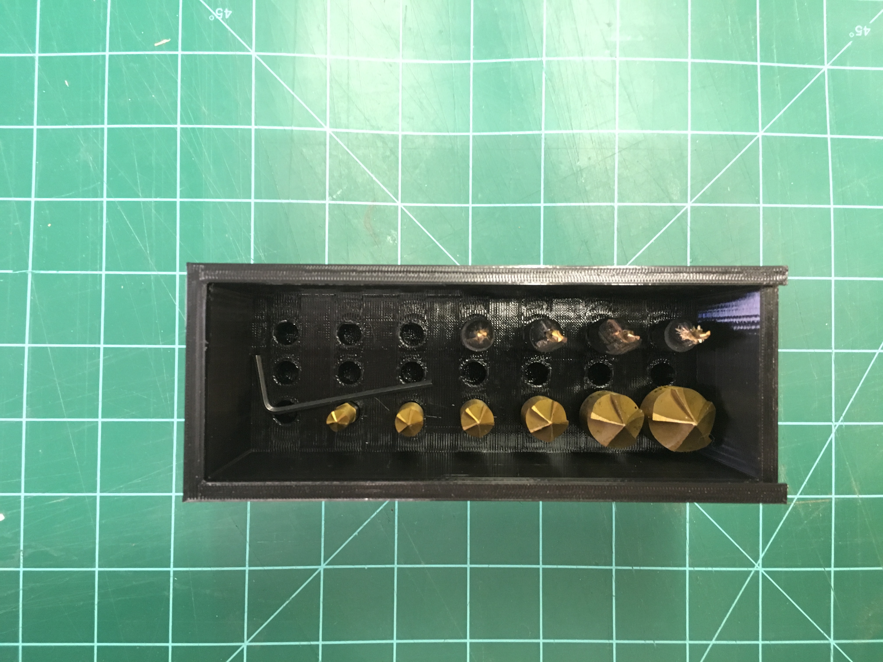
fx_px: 740
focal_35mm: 29
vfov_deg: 48.2
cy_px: 331
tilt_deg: -87.8
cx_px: 442
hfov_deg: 61.7
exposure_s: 1/24
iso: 200
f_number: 2.2
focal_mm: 4.15
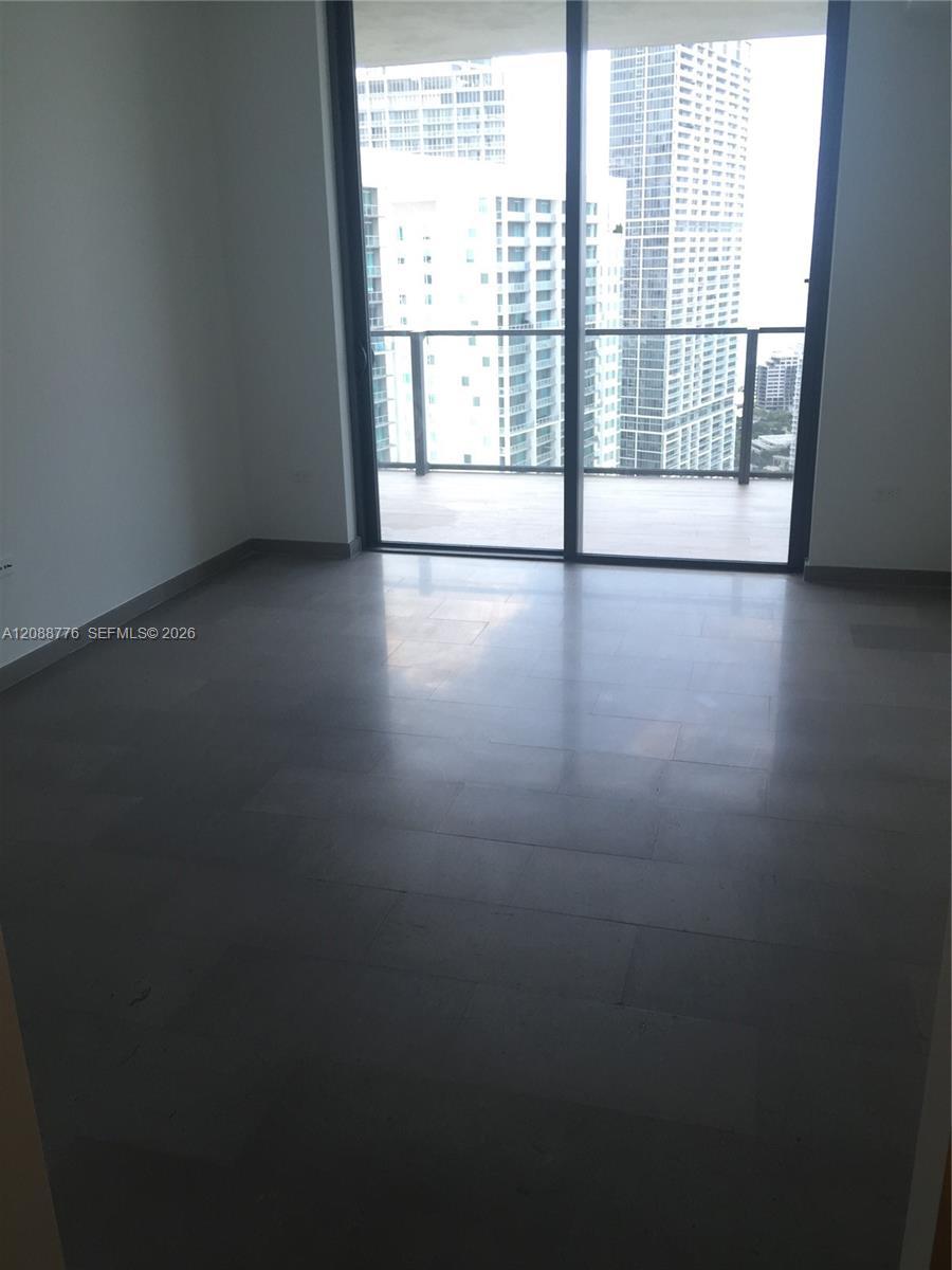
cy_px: 635
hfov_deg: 48.2
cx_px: 476
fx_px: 1063
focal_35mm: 29
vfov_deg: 61.7
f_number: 2.2
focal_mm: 4.15
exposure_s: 1/120
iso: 40
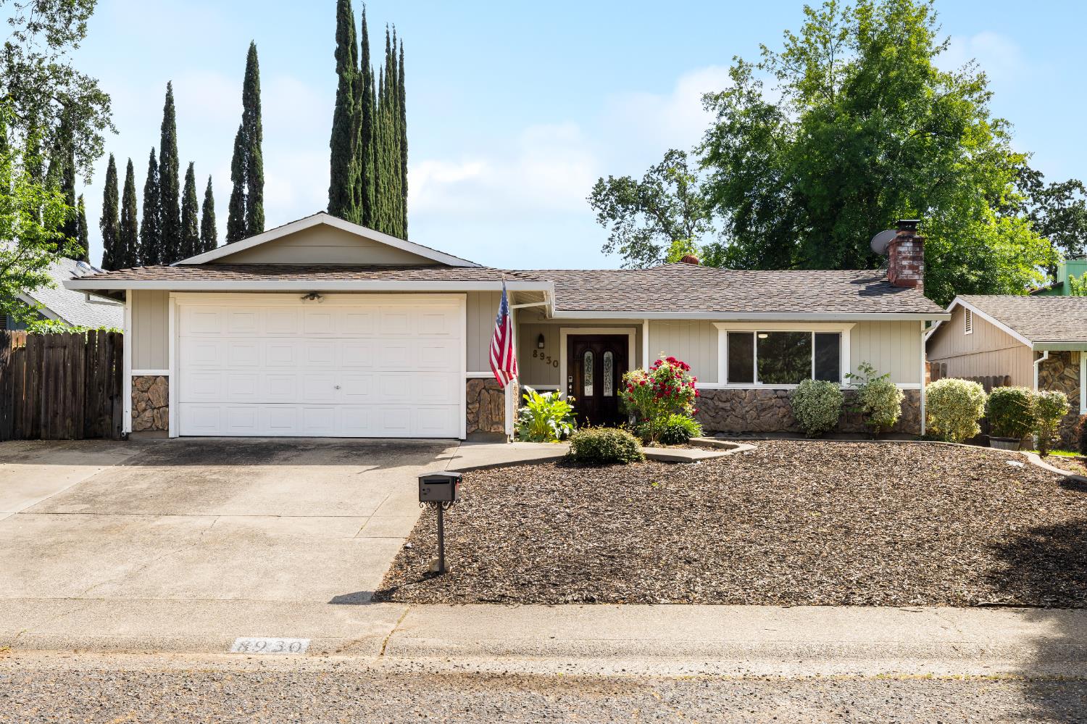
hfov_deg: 53.1
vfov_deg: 36.8
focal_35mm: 36
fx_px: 1087
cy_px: 362
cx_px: 544
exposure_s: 1/50
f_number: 8
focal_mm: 24
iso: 320
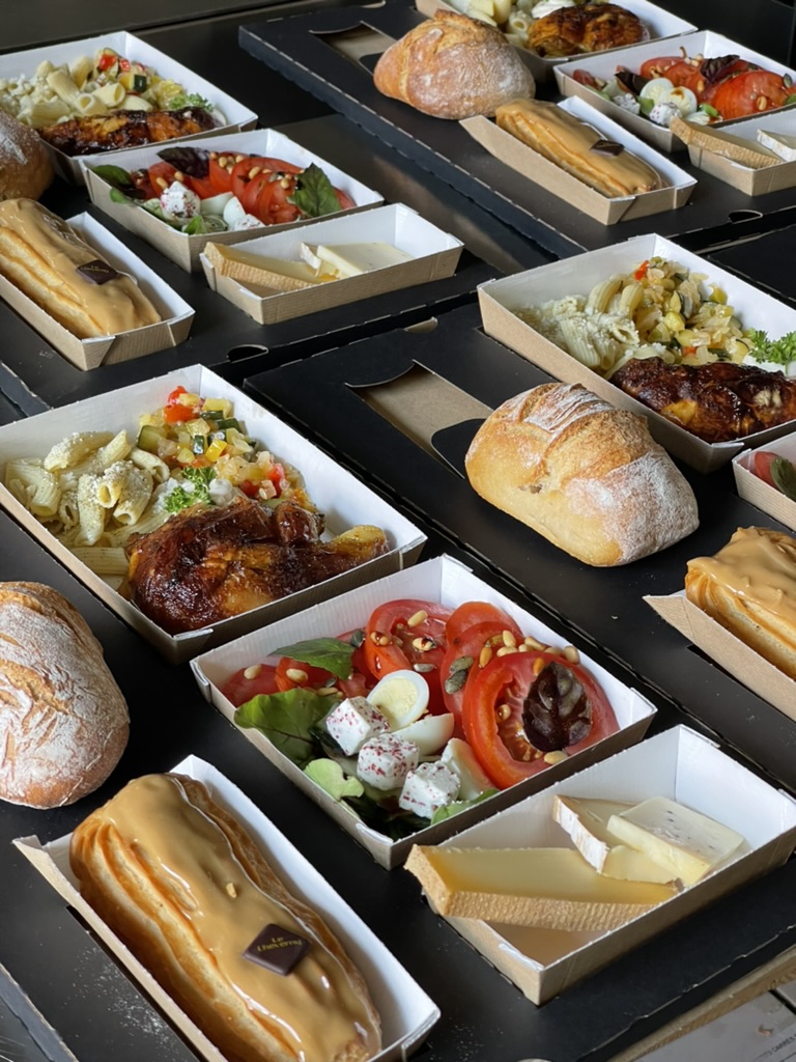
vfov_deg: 30.3
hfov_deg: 22.9
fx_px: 1962
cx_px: 398
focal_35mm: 64
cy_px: 531
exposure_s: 1/61
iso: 200
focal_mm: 7.5
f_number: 2.2
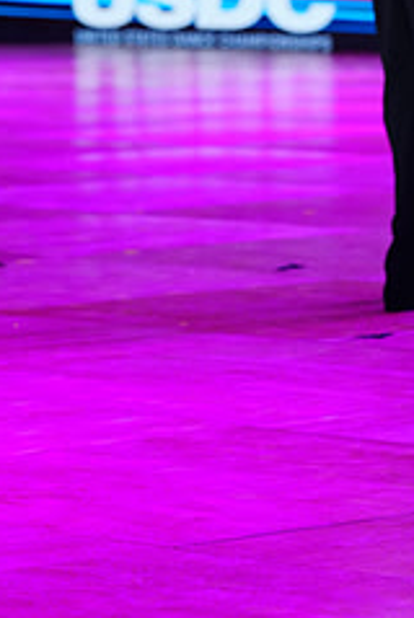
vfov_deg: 7.1
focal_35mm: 286
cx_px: 384
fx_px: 4919
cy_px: -111
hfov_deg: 4.8
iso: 2000
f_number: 4
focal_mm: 118
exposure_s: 1/400
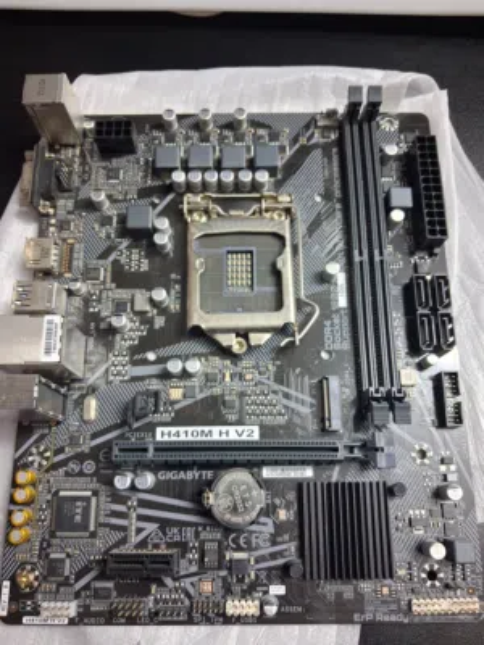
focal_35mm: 27
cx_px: 242
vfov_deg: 65.3
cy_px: 322
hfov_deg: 51.4
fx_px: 503
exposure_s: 1/50
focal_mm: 4
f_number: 1.8
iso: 320
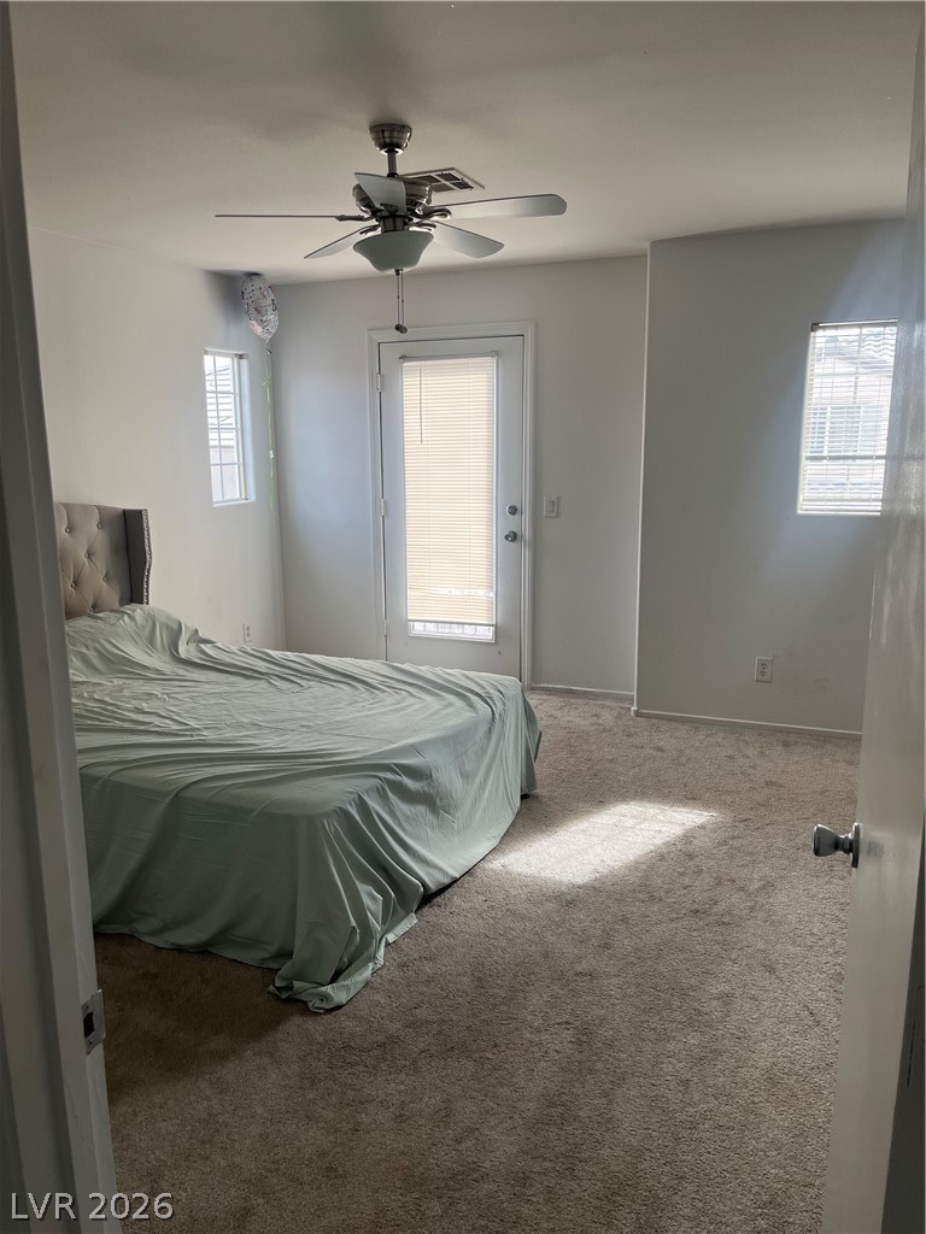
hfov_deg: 53.1
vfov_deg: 67.3
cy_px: 617
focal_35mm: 26
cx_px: 463
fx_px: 927
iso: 50
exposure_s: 1/164
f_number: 1.6
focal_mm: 5.1
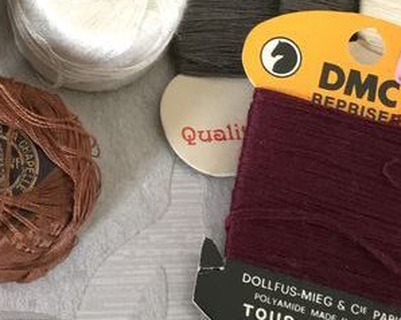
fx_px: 1127
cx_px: -75
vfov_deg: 15.9
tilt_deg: -61.1
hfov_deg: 19.1
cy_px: -4
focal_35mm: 95
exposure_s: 1/17
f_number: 2.2
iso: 200
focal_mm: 4.15
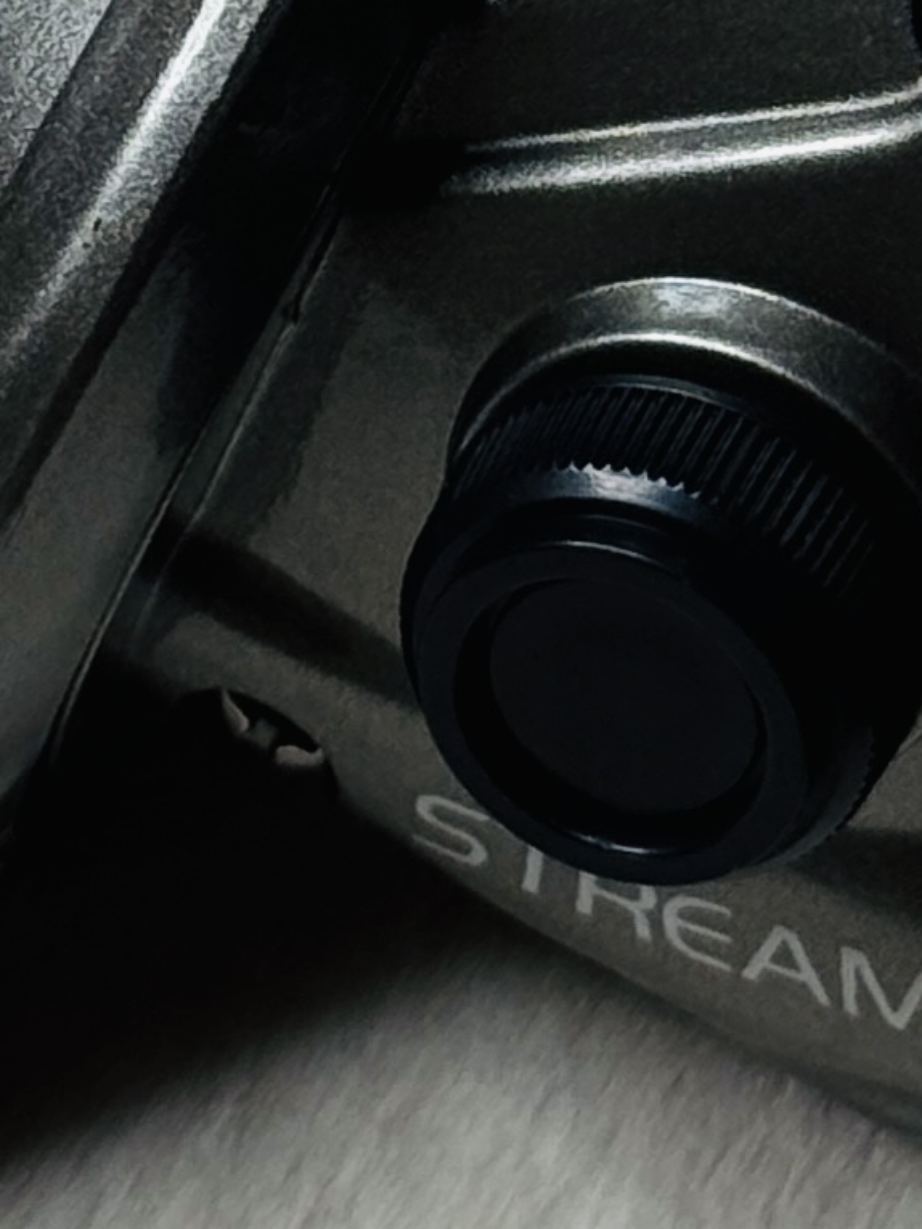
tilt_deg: -57.3
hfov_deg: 5.9
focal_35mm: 253
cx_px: 296
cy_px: -304
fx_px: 8982
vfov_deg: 7.7
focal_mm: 6.76
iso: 125
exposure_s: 1/202
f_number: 1.78
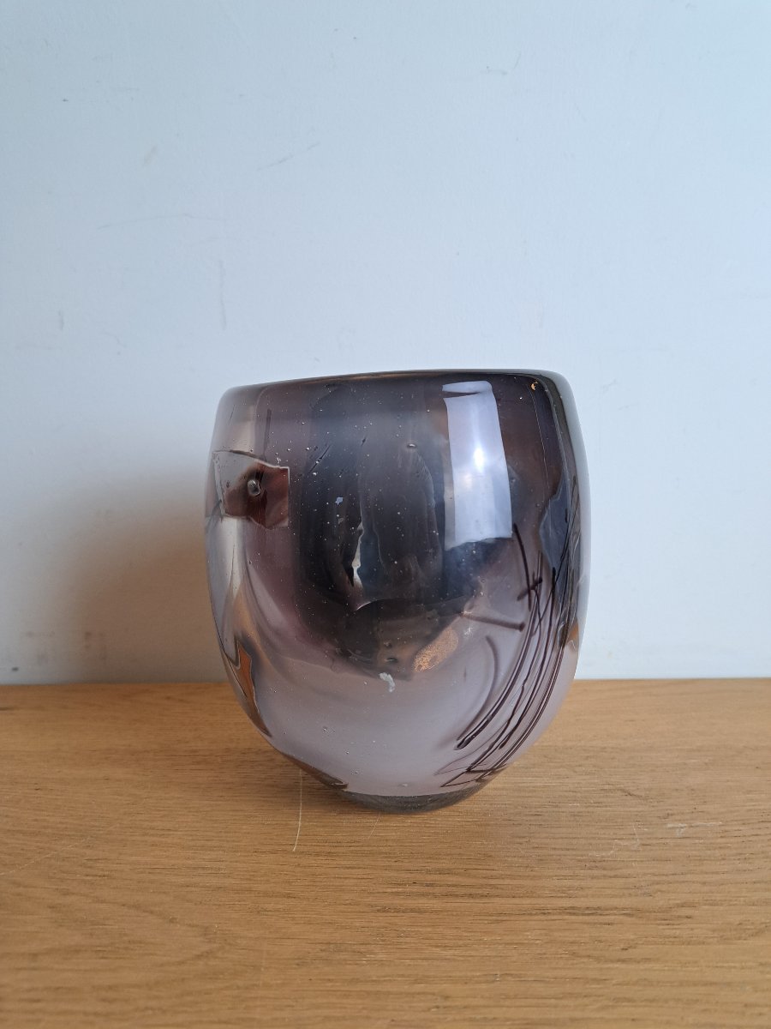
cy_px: 514
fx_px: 713
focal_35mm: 24
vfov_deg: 71.6
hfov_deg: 56.8
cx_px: 386
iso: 100
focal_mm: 5.23
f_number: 1.8
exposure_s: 1/50
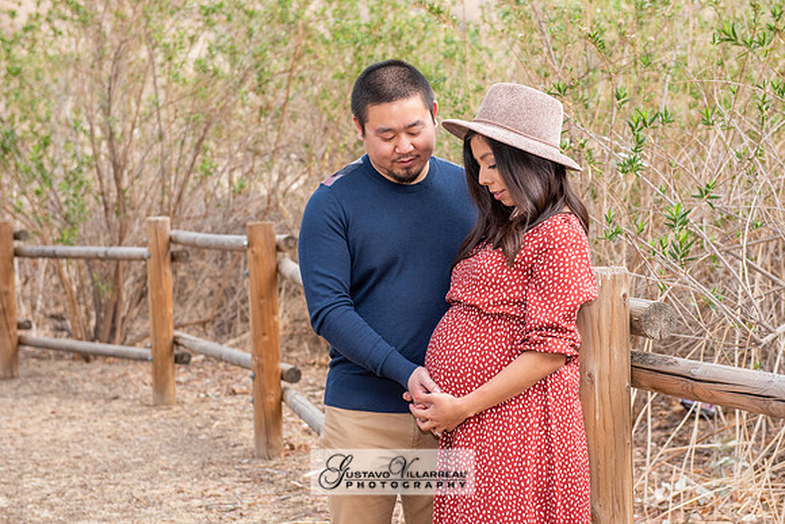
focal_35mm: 73
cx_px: 459
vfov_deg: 18.8
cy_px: 257
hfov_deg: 27.8
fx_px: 1582
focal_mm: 62
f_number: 5
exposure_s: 1/125
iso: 500
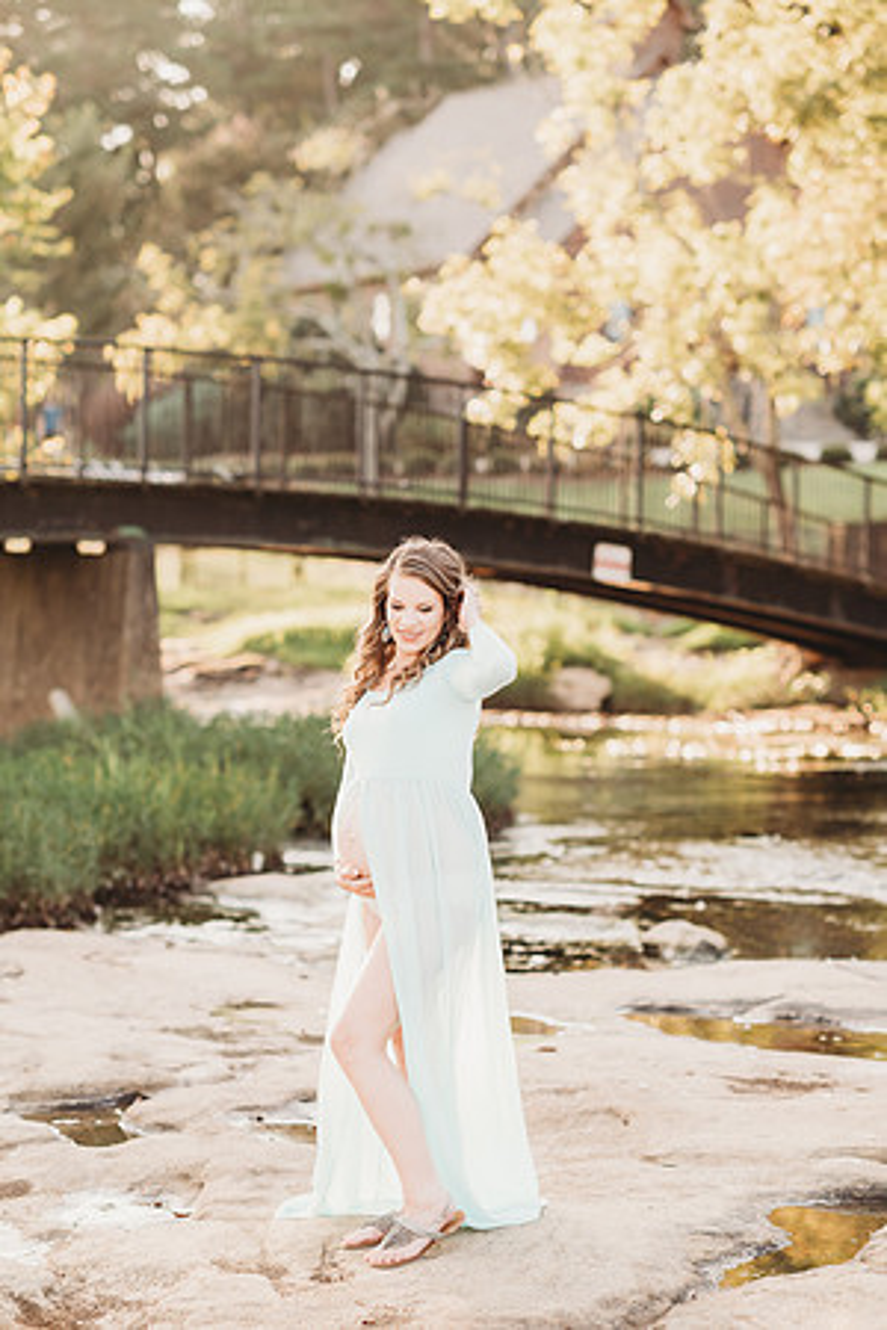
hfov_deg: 16.1
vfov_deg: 23.9
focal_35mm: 85
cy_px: 665
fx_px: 3141
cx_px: 444
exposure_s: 1/320
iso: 160
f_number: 2.5
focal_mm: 85
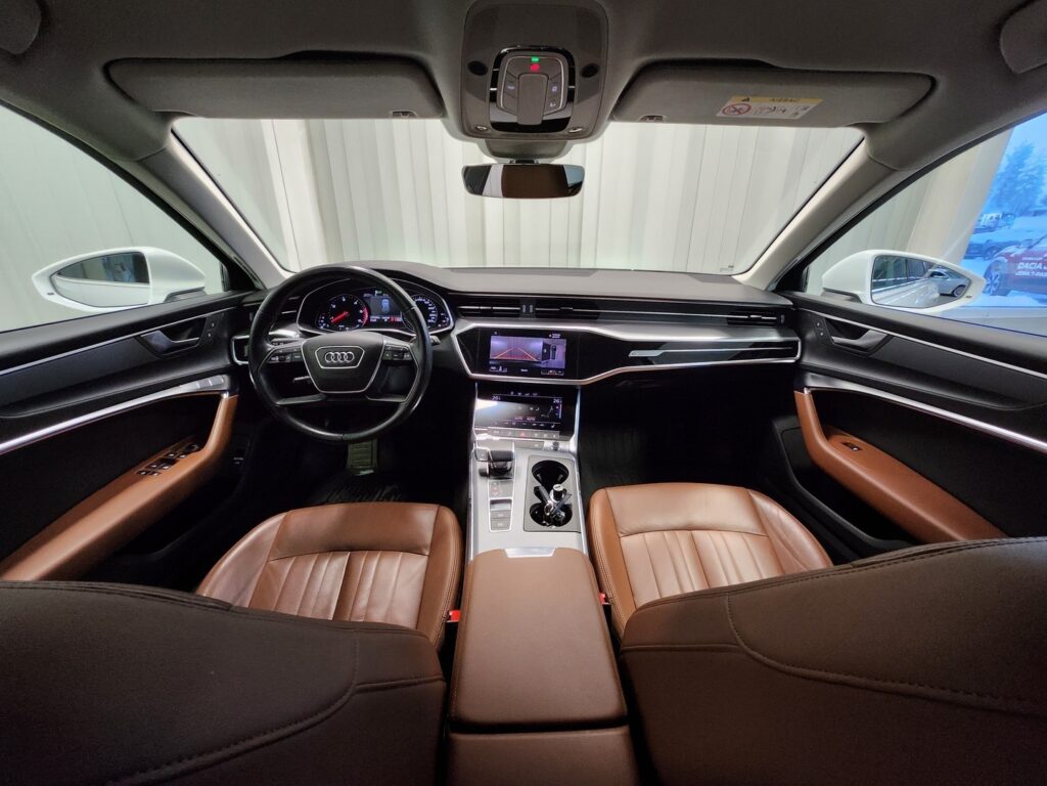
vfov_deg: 89.9
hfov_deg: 106.2
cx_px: 524
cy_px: 393
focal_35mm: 13
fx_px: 393
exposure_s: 1/50
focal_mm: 1.74
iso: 400
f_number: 2.2
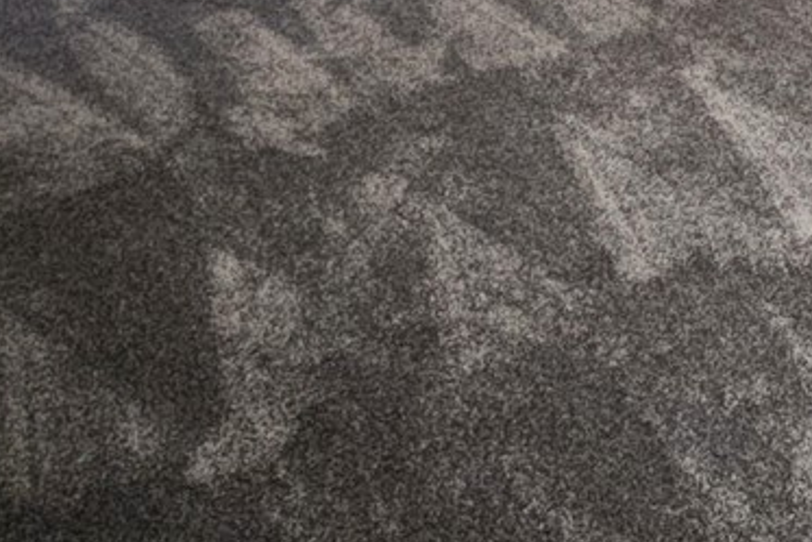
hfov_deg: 31.4
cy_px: -296
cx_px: 845
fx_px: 1309
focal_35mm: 58
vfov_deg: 19.9
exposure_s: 1/24
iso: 640
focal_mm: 2.2
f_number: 2.2
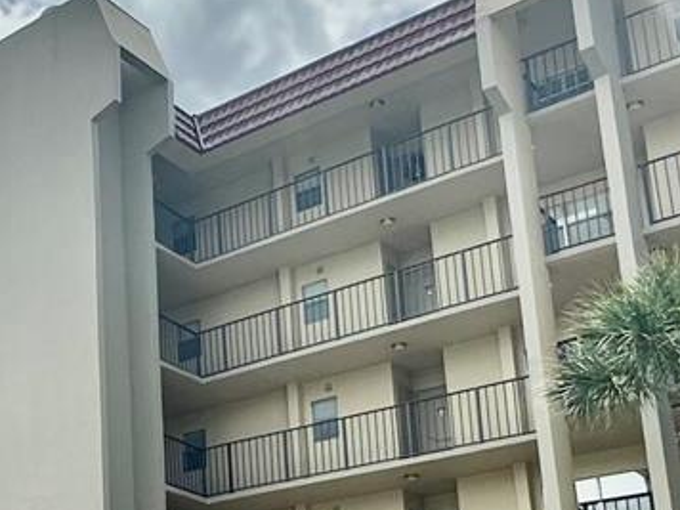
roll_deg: -1.3
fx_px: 1238
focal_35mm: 63
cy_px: 523
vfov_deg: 22.3
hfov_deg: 27.3
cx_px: -126
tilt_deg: +13.3
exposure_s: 1/1531
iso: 50
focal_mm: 2.22
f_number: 2.2
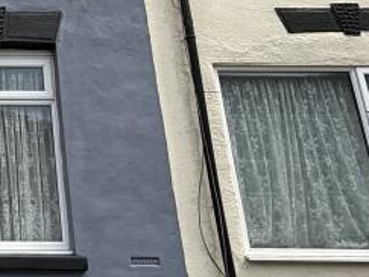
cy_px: 38
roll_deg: -0.5
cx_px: -103
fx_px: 629
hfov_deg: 27.6
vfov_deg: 24.2
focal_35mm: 59
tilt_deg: +20.7
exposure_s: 1/1901
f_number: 2.2
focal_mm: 2.22
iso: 50
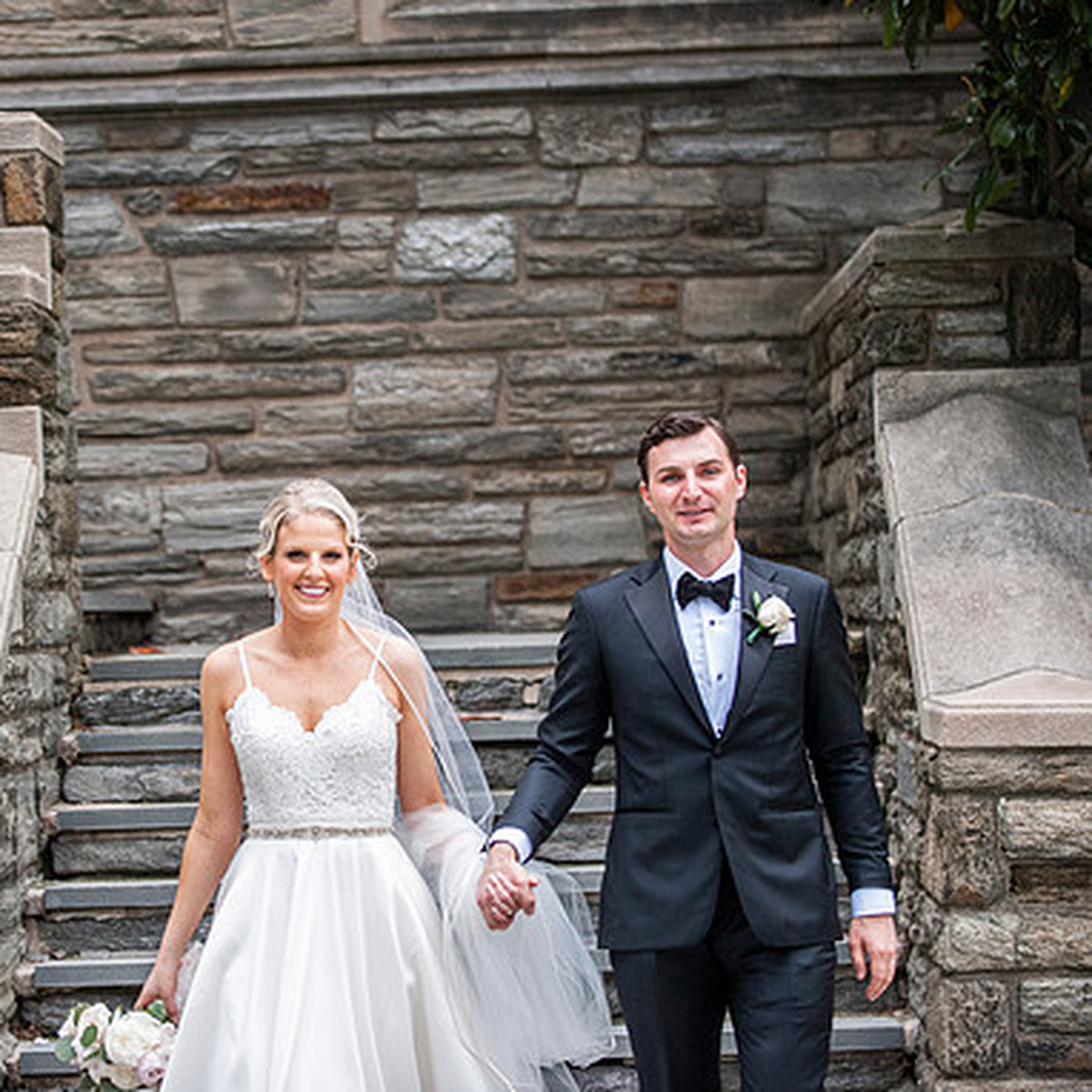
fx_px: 4140
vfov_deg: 15.0
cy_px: 546
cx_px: 323
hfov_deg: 15.0
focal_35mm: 116
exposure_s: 1/4000
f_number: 2.8
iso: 1600
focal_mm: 90
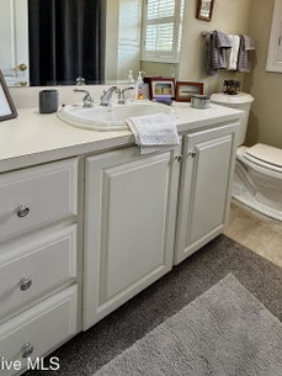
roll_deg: -4.4
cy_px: 95
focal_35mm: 22
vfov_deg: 71.3
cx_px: 155
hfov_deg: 61.0
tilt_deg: -8.9
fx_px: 239
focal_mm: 2.22
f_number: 2.2
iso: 160
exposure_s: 1/120
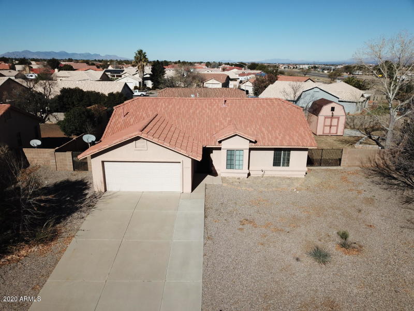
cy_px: 156
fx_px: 311
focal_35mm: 26
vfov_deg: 53.1
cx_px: 207
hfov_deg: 67.3
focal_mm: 4.73
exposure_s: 1/2710
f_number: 2.2
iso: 100
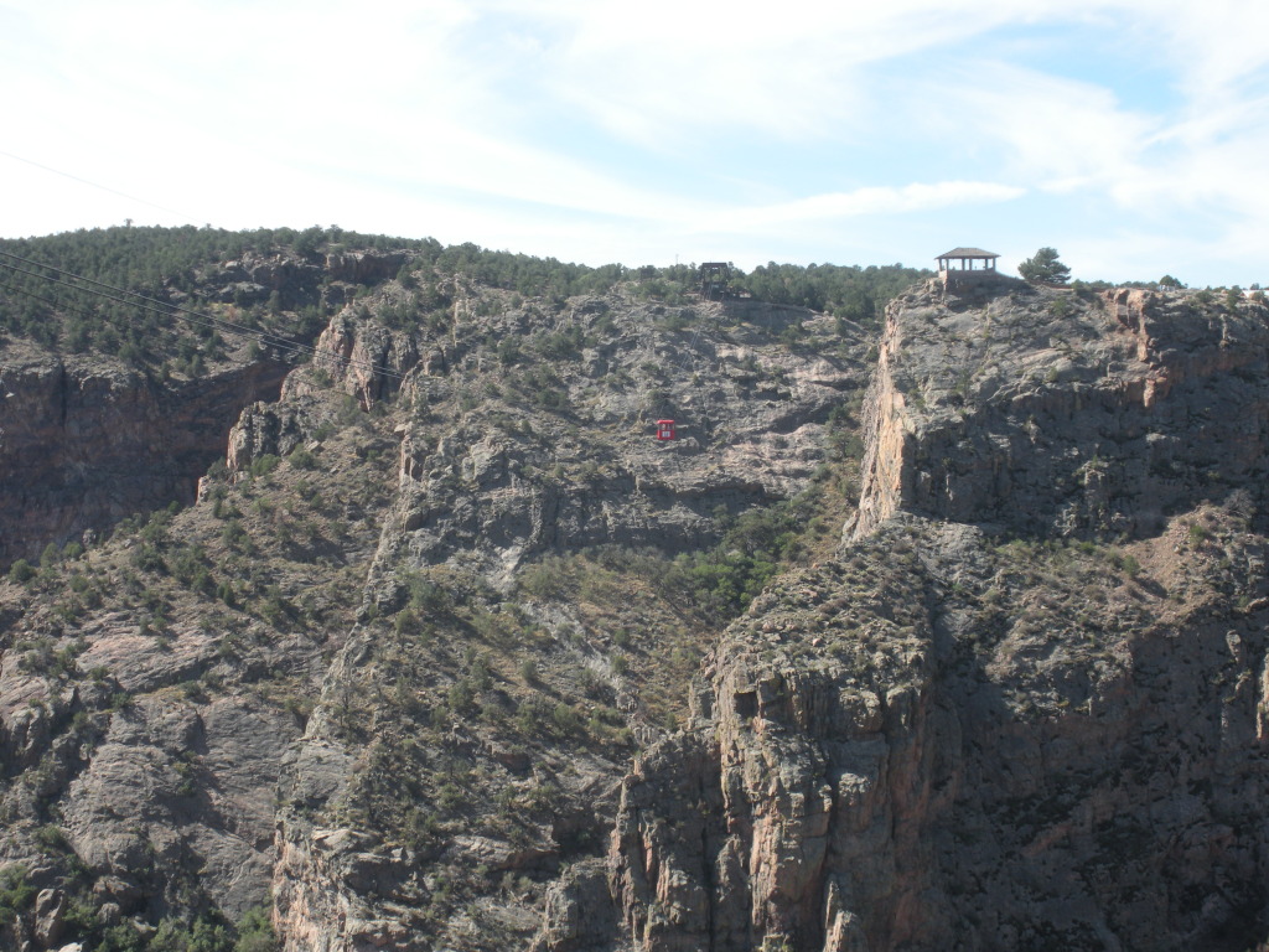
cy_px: 476
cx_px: 634
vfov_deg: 22.9
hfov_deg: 30.3
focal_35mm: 64
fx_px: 2346
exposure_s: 1/234
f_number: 4.6
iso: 64
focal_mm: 11.2
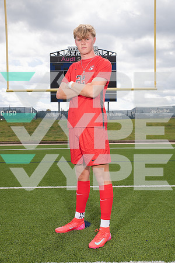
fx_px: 292
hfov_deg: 33.4
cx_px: 88
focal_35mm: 40
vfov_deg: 48.5
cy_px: 132
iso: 125
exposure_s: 1/400
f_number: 7.1
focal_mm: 40
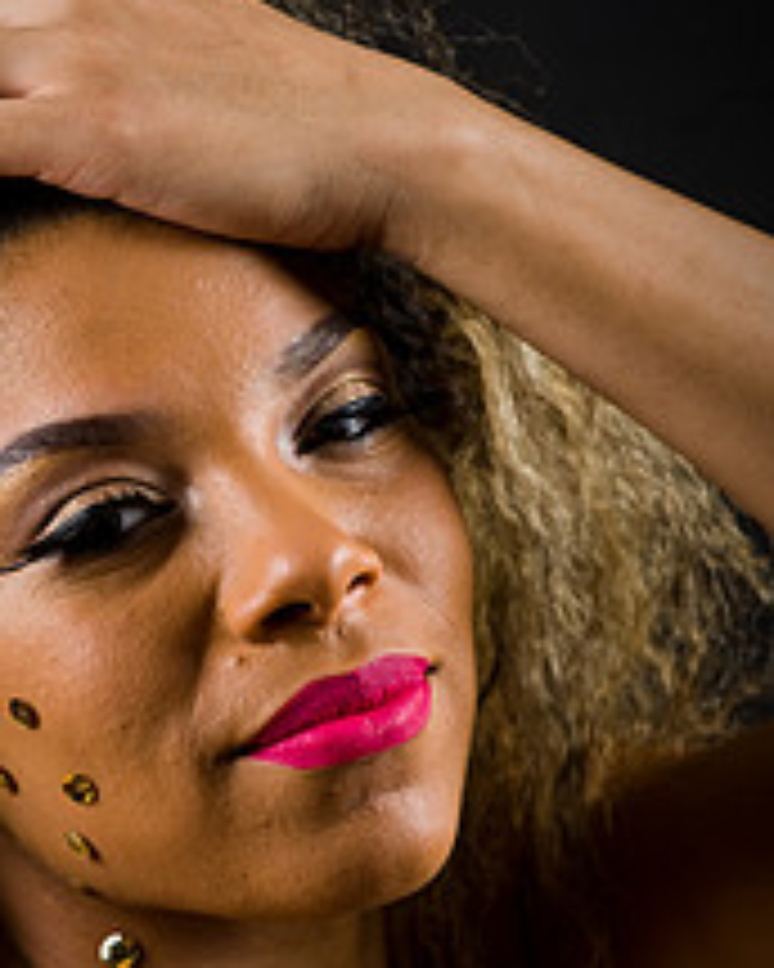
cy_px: 626
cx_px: 155
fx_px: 11225
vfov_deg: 4.9
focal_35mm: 392
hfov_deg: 3.9
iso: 200
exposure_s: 1/125
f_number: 5.6
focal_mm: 200
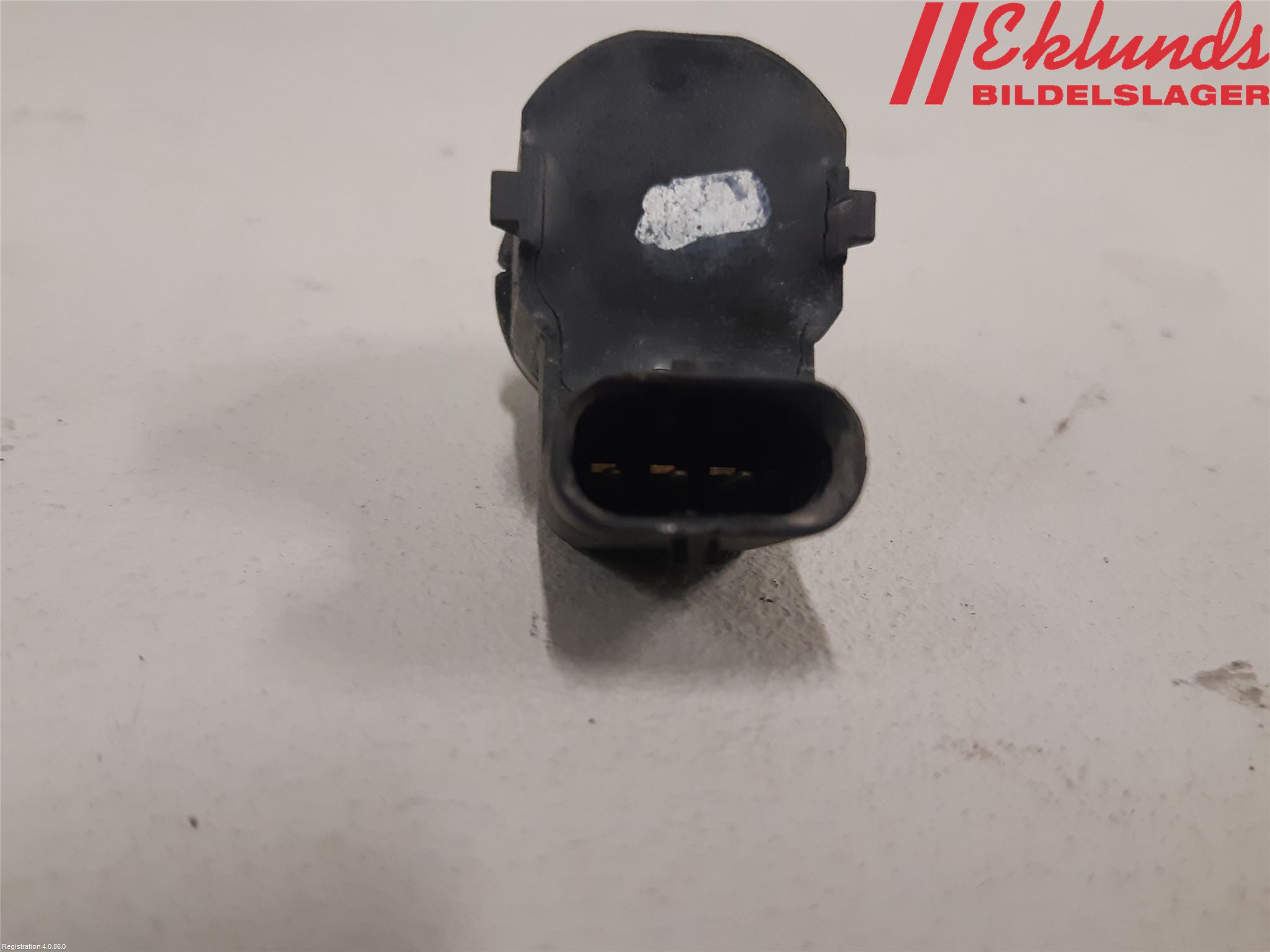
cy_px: 476
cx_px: 635
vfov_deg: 53.1
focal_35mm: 26
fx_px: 954
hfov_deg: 67.3
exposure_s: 1/50
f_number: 1.7
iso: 160
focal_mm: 3.93
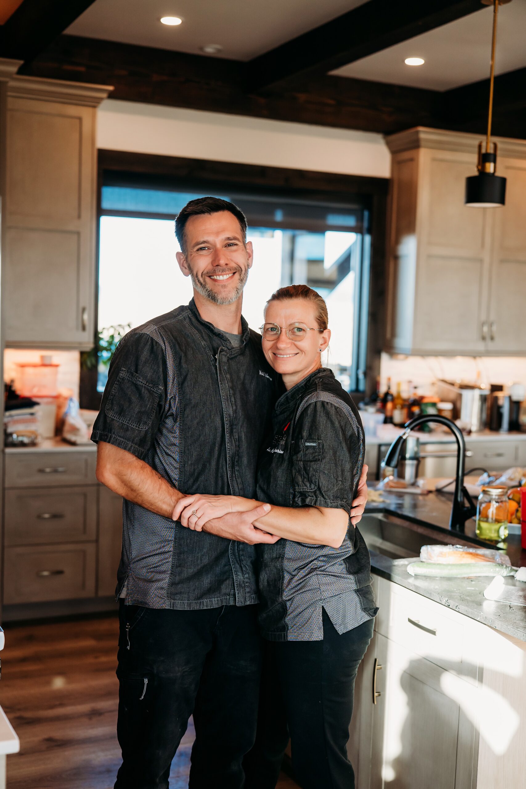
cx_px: 263
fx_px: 964
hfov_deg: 30.5
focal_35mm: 44
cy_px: 394
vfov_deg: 44.5
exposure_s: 1/500
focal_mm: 44
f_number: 2.5
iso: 500
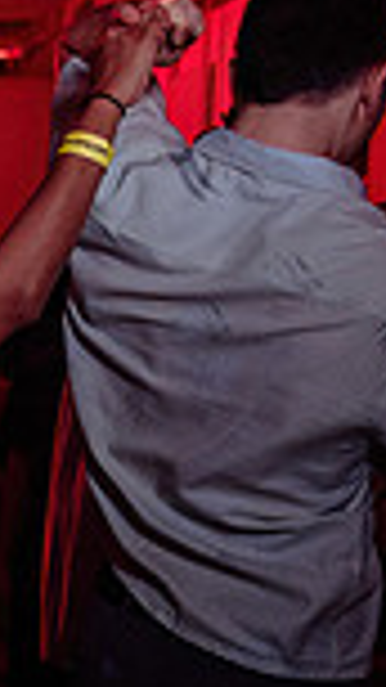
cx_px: -696
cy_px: 554
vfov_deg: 17.3
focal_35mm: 123
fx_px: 2239
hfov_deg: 8.5
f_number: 3.5
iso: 800
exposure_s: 1/60
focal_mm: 27
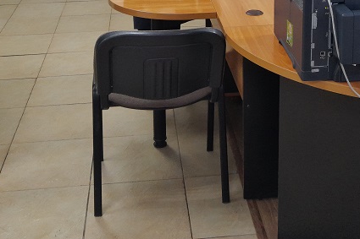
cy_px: -46
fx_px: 600
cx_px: 205
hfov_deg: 33.4
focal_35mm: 60
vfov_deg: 21.1
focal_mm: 4.6
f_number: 2
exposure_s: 1/50
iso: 125
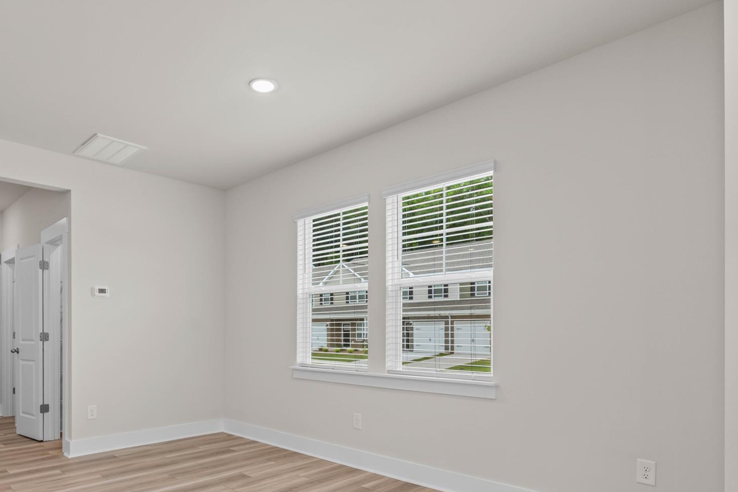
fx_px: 492
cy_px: 334
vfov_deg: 52.0
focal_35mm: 24
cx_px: 316
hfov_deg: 73.3
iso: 200
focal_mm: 17
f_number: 7.1
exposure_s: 1/6
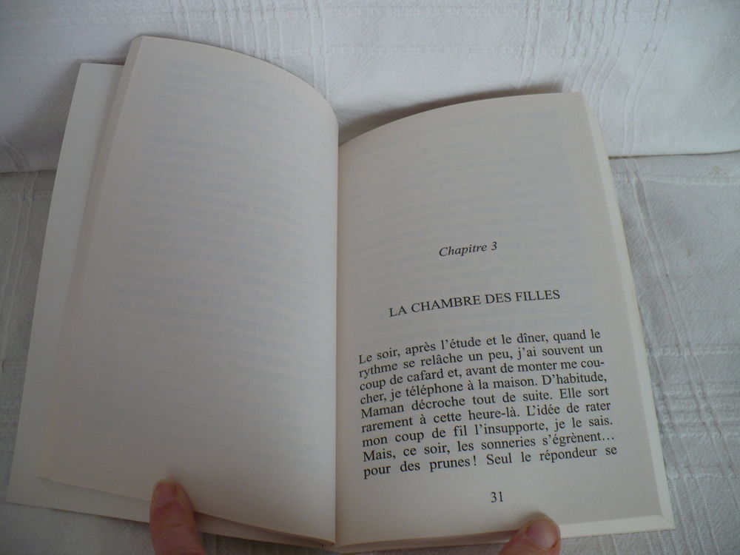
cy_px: 278
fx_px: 791
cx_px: 370
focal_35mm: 37
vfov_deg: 38.7
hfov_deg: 50.1
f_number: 2.8
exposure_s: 1/30
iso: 100
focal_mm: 6.1
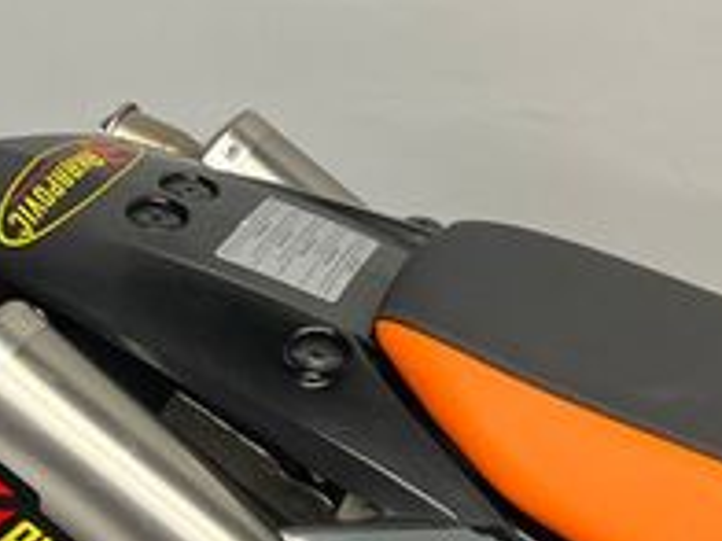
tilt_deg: -31.5
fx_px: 1773
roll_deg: -1.0
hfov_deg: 23.0
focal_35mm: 85
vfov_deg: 17.3
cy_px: 394
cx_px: 402
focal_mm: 5.1
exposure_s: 1/100
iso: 125
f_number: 1.6
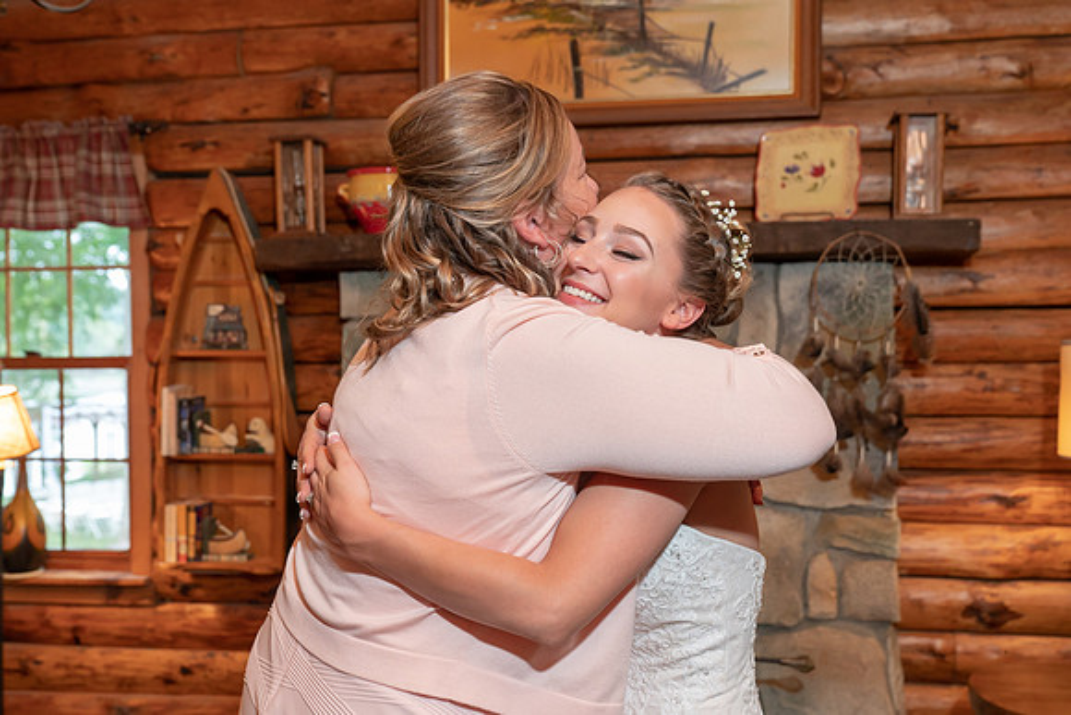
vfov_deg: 34.0
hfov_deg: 49.2
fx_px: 1169
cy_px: 358
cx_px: 536
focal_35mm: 39
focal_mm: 38
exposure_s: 1/200
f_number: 4.5
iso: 2000
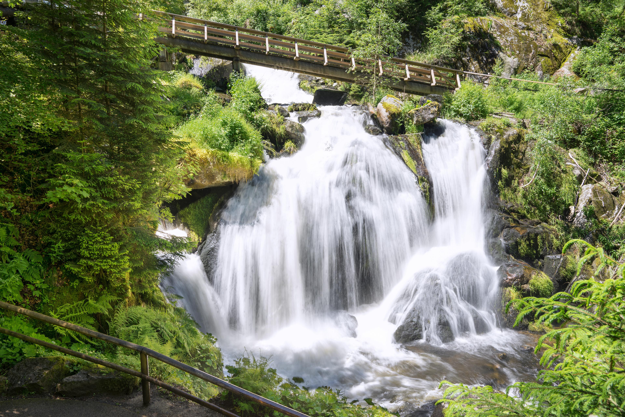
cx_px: 312
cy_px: 208
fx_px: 521
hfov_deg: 61.9
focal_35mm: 30
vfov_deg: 43.6
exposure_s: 1/125
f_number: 7.1
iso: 125
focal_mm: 30
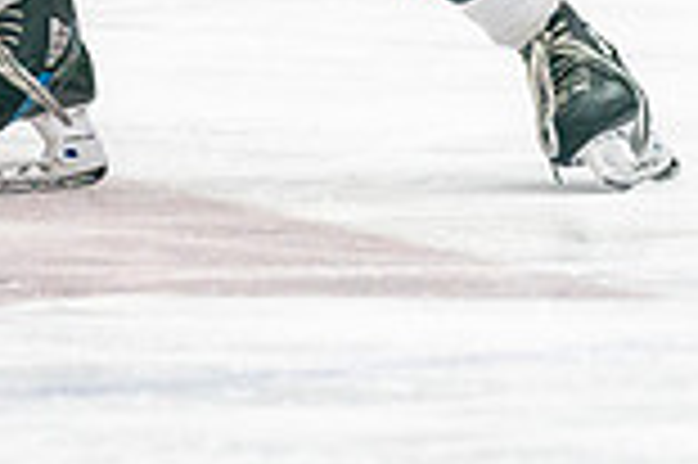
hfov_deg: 2.2
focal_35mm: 952
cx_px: 130
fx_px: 18438
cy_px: -325
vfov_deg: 1.4
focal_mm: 200
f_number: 2.8
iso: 3200
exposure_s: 1/1000
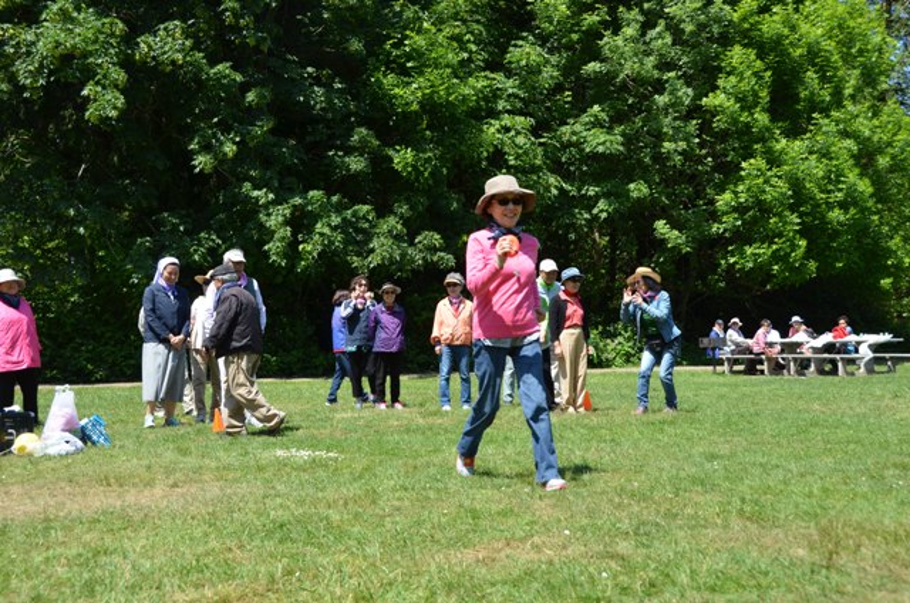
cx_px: 455
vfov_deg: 28.8
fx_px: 1173
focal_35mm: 46
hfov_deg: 42.4
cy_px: 302
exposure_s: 1/400
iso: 200
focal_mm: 31
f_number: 7.1
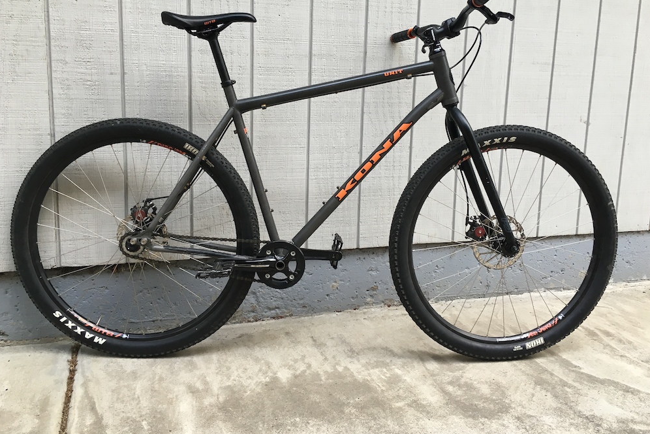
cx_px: 318
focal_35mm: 31
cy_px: 197
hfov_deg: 60.3
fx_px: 560
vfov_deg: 42.3
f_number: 2.2
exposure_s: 1/40
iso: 32
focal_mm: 4.15
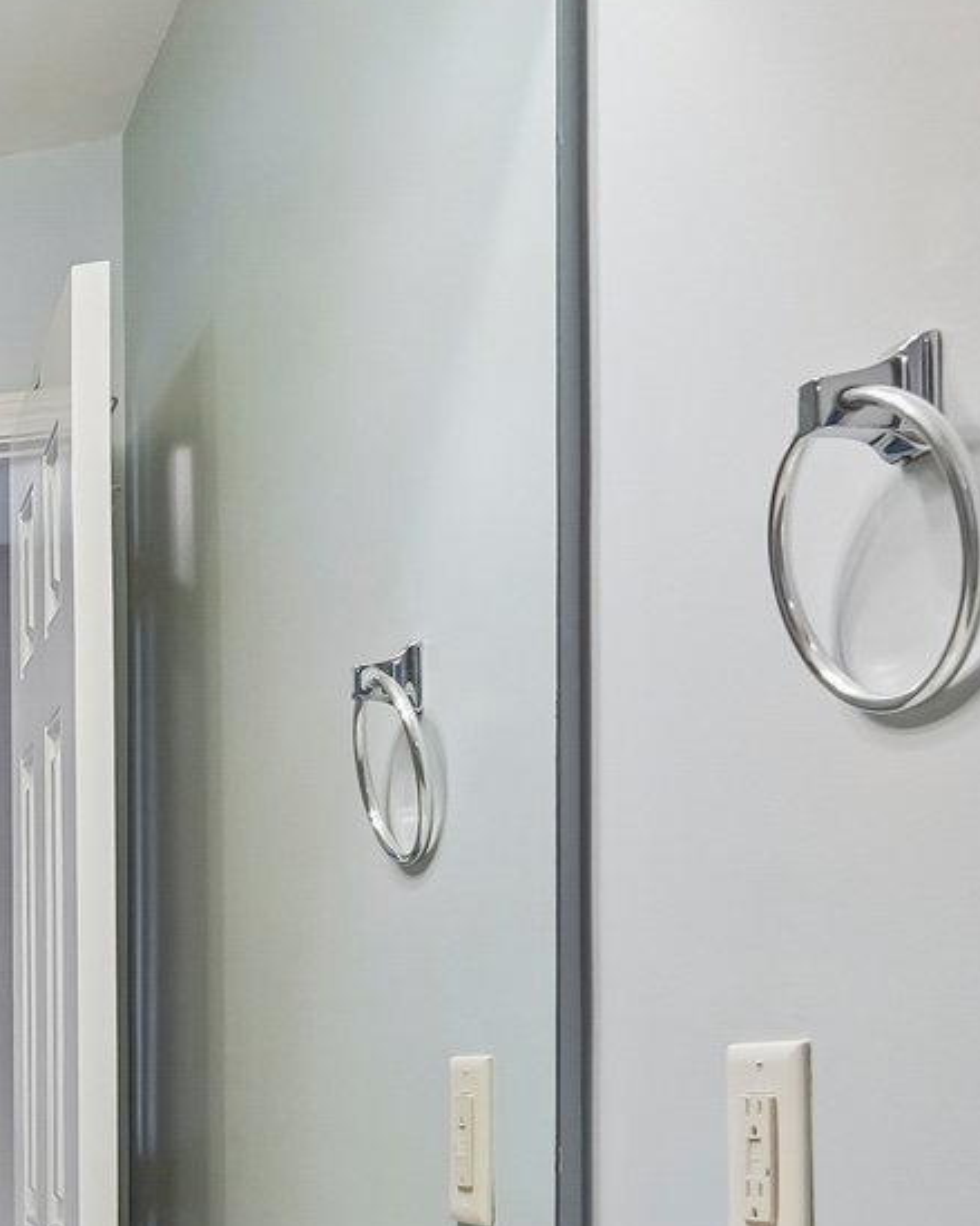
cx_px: -1040
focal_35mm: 56
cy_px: 1031
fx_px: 2031
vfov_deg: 32.4
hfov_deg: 17.7
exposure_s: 1/30
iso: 800
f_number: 8
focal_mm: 16
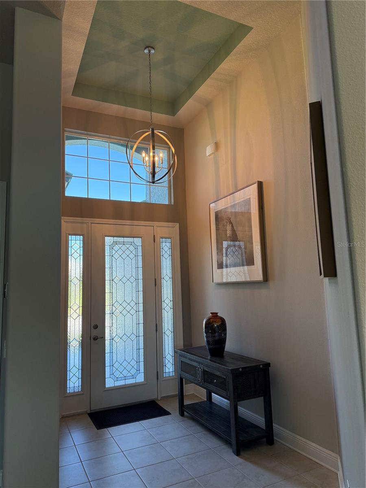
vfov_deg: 71.6
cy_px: 244
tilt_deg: +6.2
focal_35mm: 24
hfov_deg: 56.8
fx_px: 338
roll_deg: +1.6
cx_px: 183
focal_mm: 6.76
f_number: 1.78
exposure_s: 1/229
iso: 160
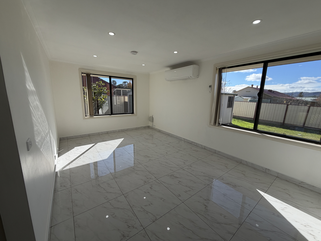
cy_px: 120
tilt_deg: -9.4
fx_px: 130
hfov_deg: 102.1
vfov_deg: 85.7
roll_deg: -0.8
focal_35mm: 14
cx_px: 160
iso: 40
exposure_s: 1/658
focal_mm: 2.22
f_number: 2.2
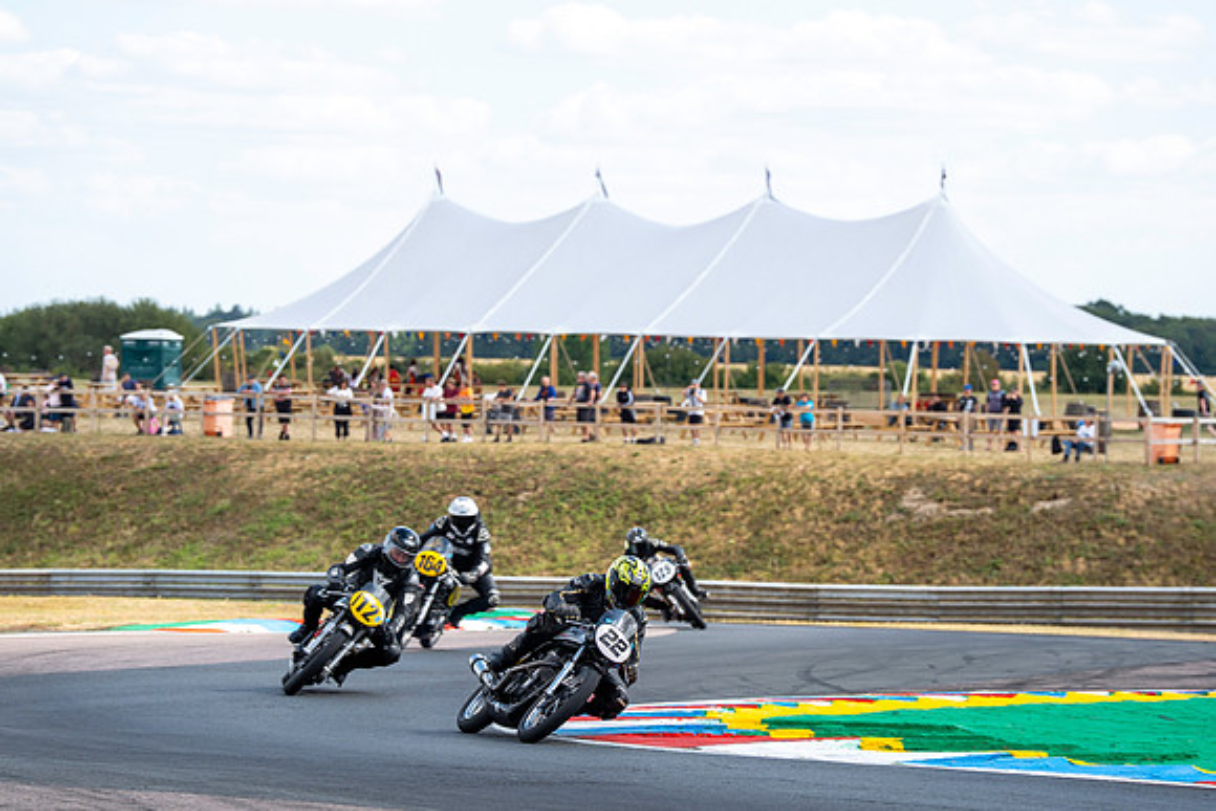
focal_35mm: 200
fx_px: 6757
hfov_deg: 10.3
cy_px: 406
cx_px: 608
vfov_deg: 6.9
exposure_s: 1/400
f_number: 6.3
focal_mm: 200
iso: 125
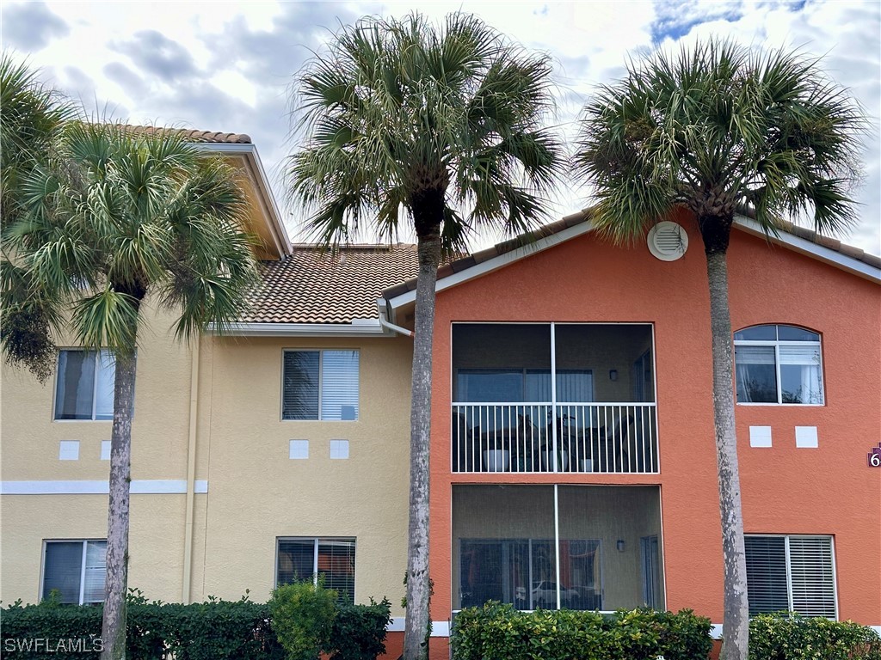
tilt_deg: +10.5
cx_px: 440
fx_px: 1222
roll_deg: -0.7
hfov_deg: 39.7
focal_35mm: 48
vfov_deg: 30.3
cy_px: 330
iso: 64
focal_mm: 6.86
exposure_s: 1/1258
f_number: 1.78
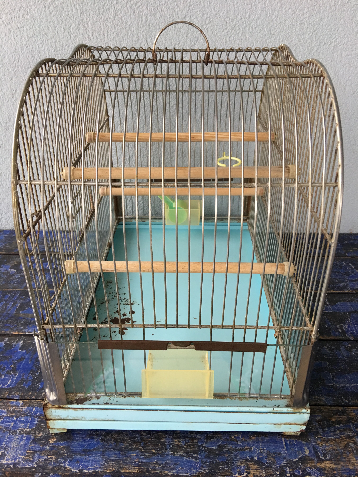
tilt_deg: -28.1
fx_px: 400
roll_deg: -0.3
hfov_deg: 48.2
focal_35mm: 29
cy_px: 238
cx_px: 179
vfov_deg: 61.7
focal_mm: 4.15
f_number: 2.2
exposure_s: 1/17
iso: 50
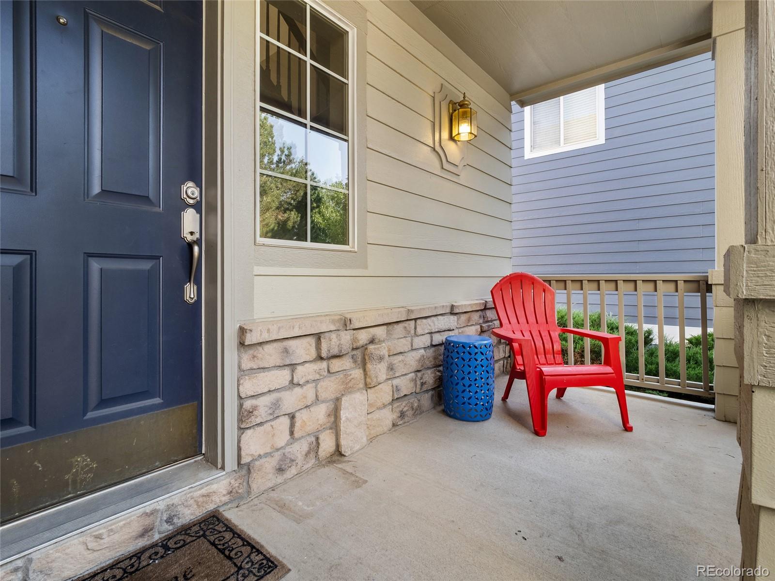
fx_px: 358
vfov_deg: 78.1
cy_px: 290
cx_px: 388
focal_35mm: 16
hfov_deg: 94.5
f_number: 9
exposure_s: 1/5
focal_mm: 8
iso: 200
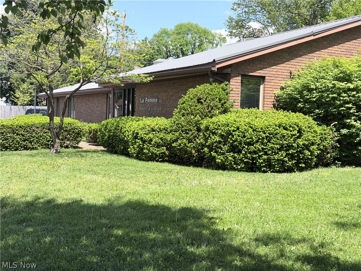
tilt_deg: -2.1
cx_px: 180
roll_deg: -1.8
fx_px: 501
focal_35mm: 48
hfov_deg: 39.7
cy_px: 136
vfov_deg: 30.3
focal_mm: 6.76
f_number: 1.78
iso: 64
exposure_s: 1/2088
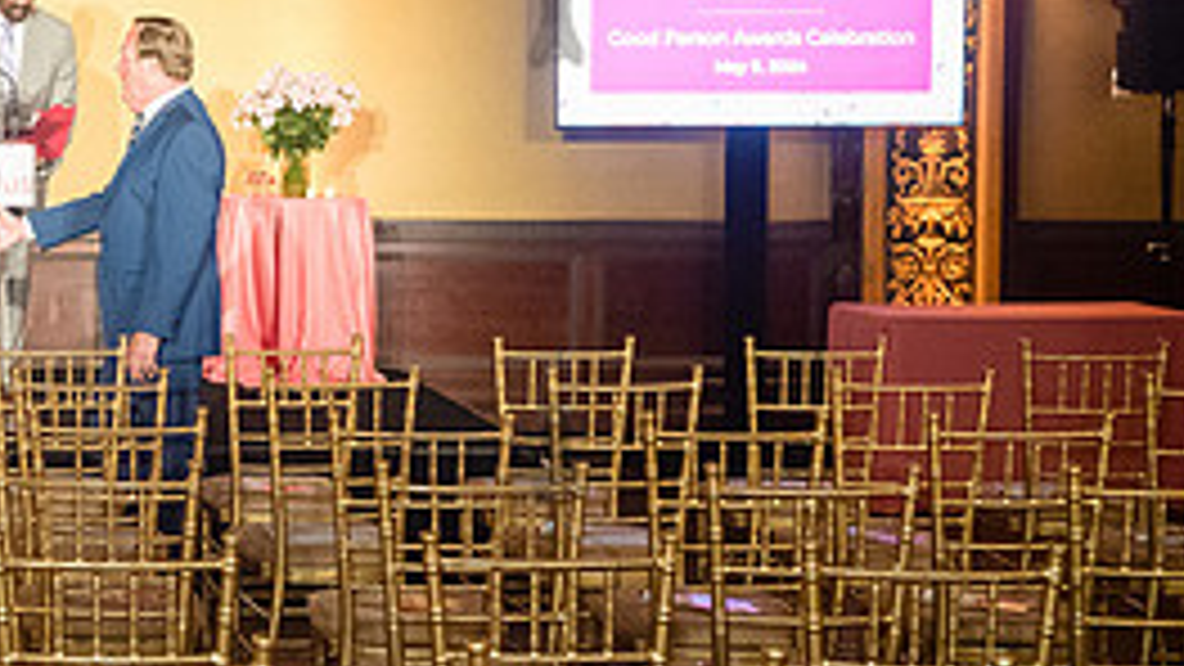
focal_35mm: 81
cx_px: -27
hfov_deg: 24.9
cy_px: 205
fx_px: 2543
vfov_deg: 14.9
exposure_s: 1/125
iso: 6400
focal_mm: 35
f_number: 4
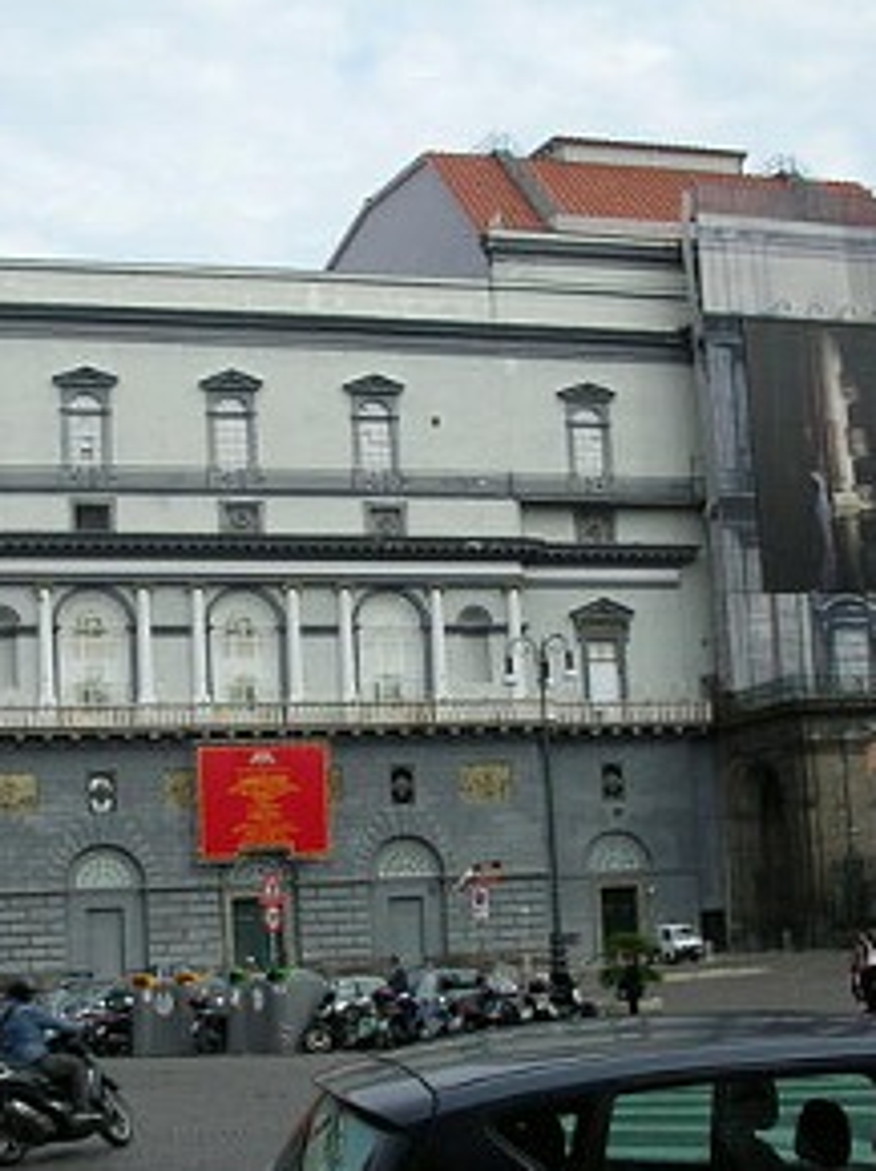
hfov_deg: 25.0
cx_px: 246
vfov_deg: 33.2
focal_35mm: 58
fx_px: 1960
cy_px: 658
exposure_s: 1/110
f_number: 8.5
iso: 50
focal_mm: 5.8
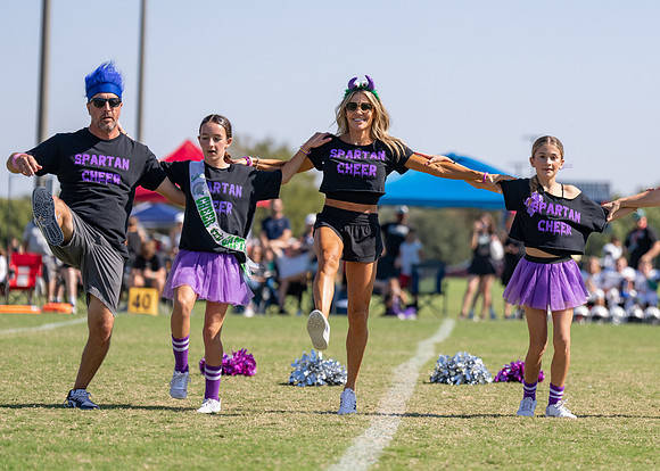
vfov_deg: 8.1
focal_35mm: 176
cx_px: 394
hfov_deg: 11.4
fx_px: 3307
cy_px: 232
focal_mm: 135
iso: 320
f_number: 2.8
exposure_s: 1/6400
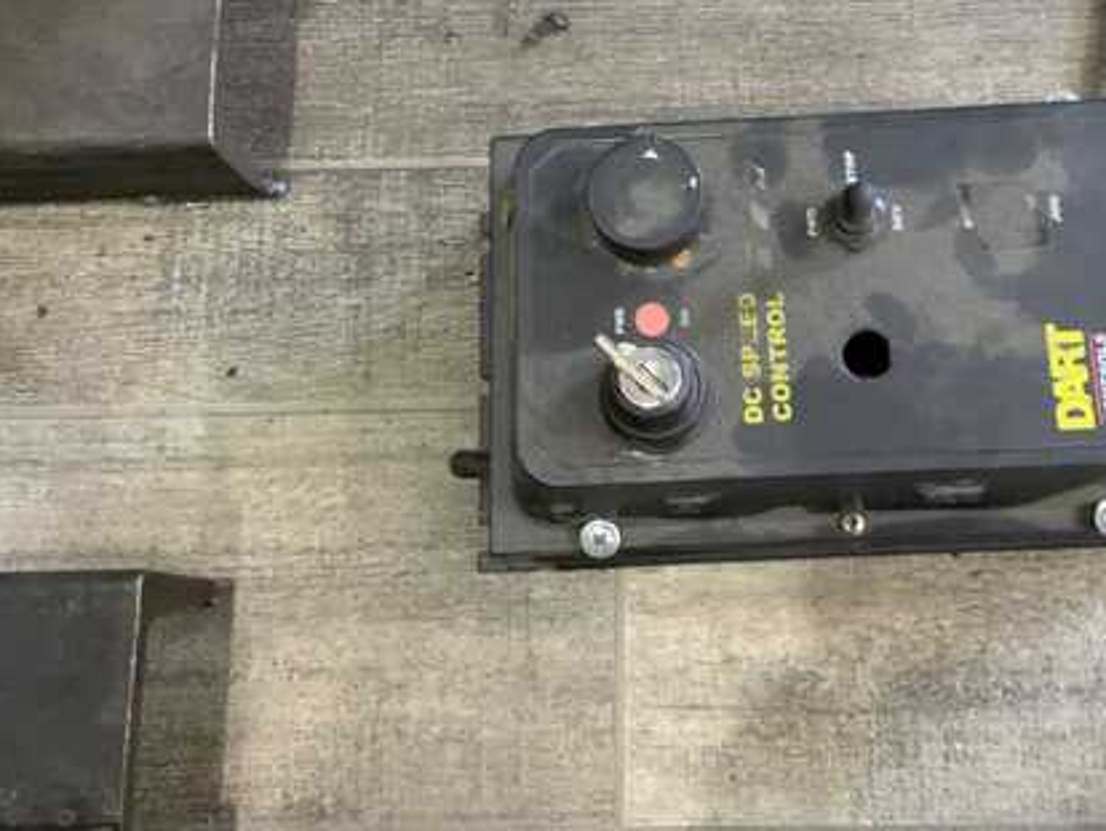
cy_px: 257
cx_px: 689
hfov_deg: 44.4
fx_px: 1343
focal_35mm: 42
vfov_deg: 34.0
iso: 160
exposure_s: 1/60
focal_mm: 3
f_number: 1.8
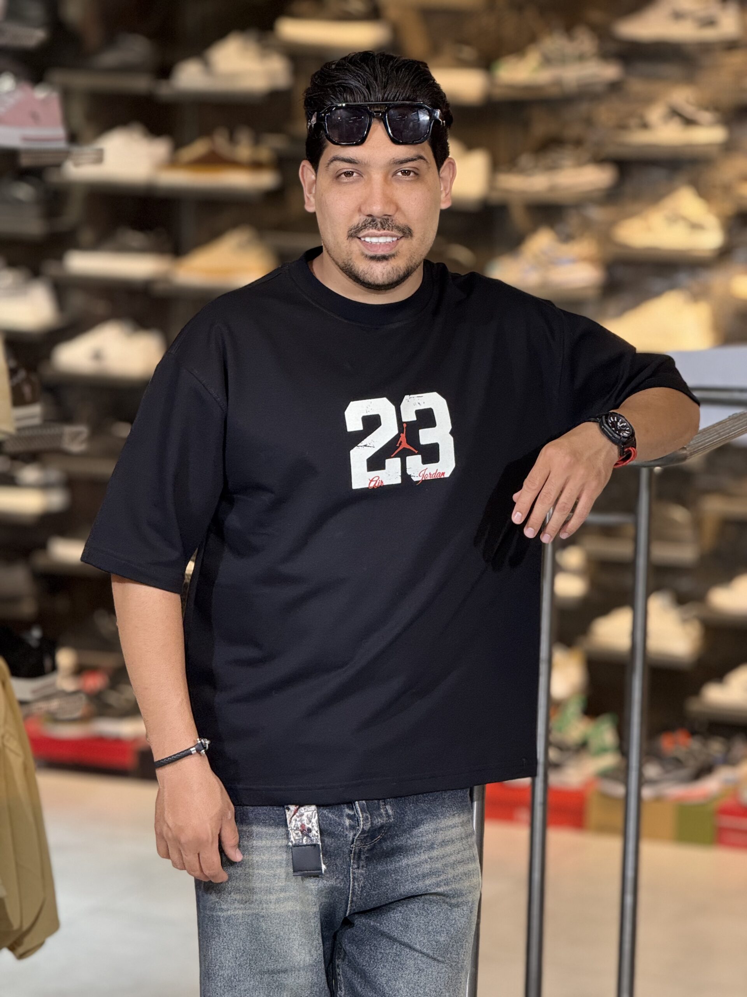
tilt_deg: -6.6
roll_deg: -2.9
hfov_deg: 12.3
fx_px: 3453
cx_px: 374
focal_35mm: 120
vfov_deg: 16.4
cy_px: 498
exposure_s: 1/100
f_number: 2.8
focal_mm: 15.66
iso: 250
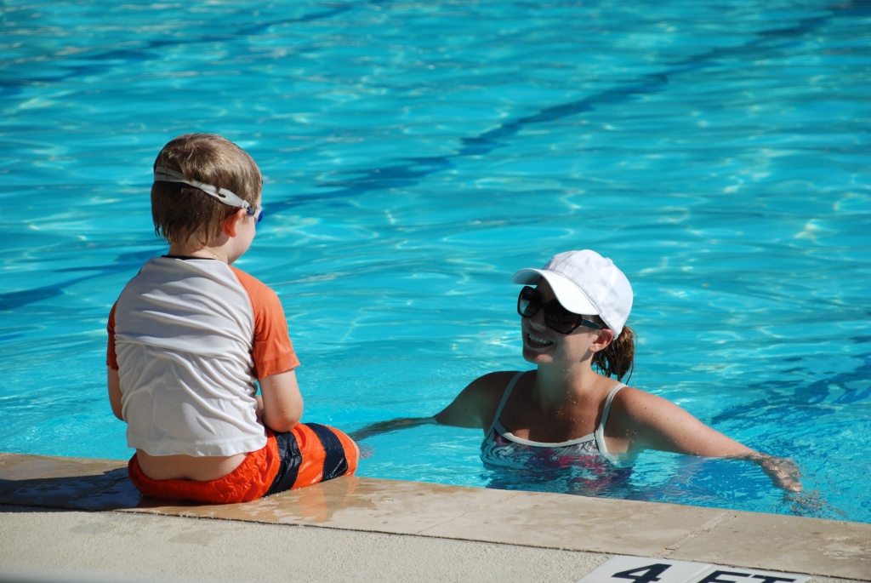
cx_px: 436
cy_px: 292
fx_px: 3451
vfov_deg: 9.7
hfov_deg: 14.4
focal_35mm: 142
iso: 100
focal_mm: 95
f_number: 5.6
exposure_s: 1/500
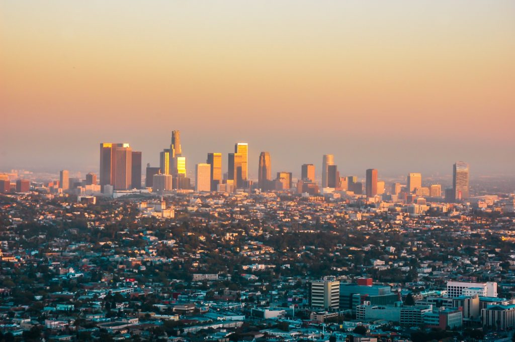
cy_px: 171
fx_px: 1822
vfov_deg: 10.7
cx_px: 258
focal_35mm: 128
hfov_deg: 16.1
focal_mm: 85
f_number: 11
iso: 560
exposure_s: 1/80
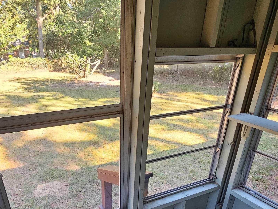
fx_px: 201
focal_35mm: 25
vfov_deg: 51.2
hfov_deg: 69.1
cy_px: 169
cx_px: 121
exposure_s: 1/60
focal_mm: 2.2
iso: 64
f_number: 2.2
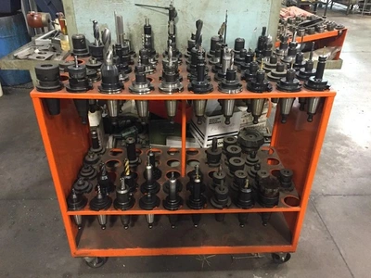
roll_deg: -0.1
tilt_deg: -30.5
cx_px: 186
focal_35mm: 29
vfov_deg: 48.2
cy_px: 139
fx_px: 311
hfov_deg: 61.7
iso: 250
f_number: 2.2
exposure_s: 1/24
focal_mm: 4.15
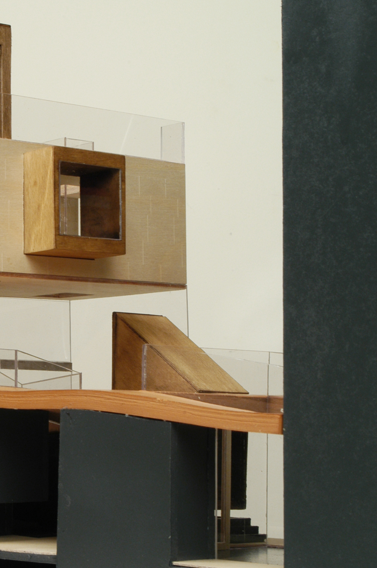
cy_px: 363
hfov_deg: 13.9
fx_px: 1542
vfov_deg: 20.8
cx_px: 61
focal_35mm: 98
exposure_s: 1/5
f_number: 16
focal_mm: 35
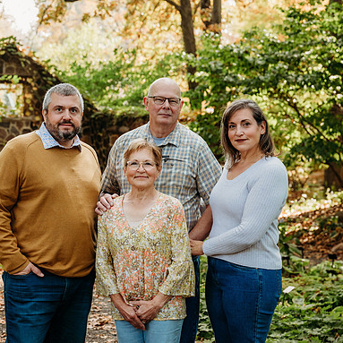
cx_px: 141
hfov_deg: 22.7
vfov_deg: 22.8
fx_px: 852
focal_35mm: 76
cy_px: 171
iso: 500
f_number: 4.5
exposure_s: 1/250
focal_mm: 59
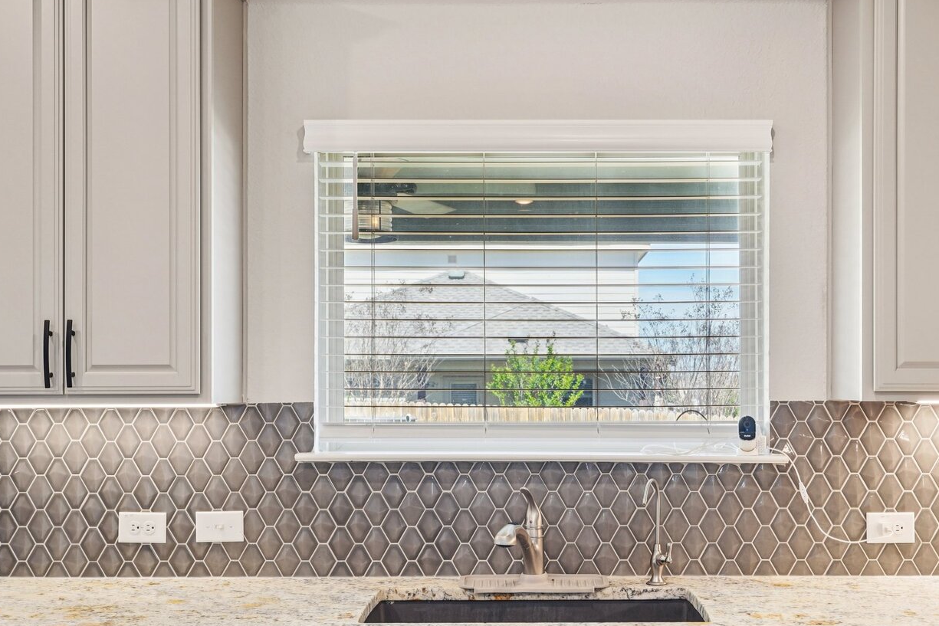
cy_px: 392
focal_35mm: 42
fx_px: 1087
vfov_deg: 32.0
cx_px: 537
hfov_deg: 46.6
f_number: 8
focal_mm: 31.5
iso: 400
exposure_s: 1/40
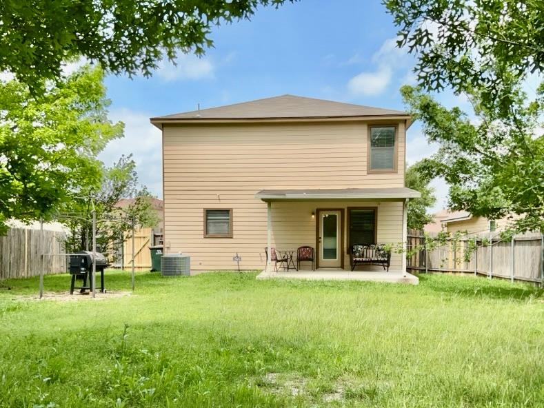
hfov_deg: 65.3
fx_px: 424
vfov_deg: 51.4
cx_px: 272
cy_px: 204
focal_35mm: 27
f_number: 1.8
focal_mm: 3
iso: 25
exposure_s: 1/1412
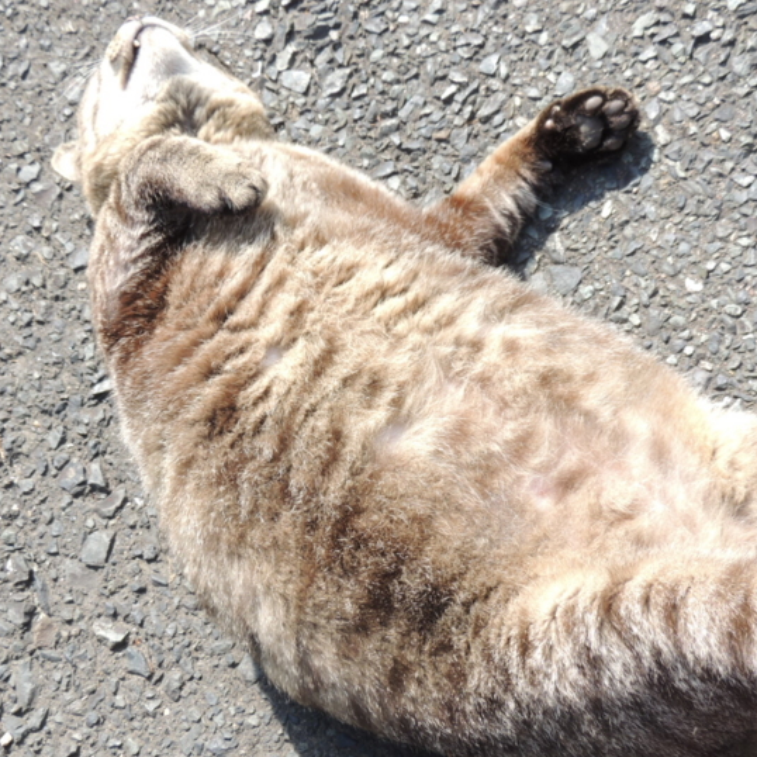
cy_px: 401
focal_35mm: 46
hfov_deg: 36.8
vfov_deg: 36.8
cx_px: 367
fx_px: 1138
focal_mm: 6.2
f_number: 3.3
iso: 100
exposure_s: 1/320
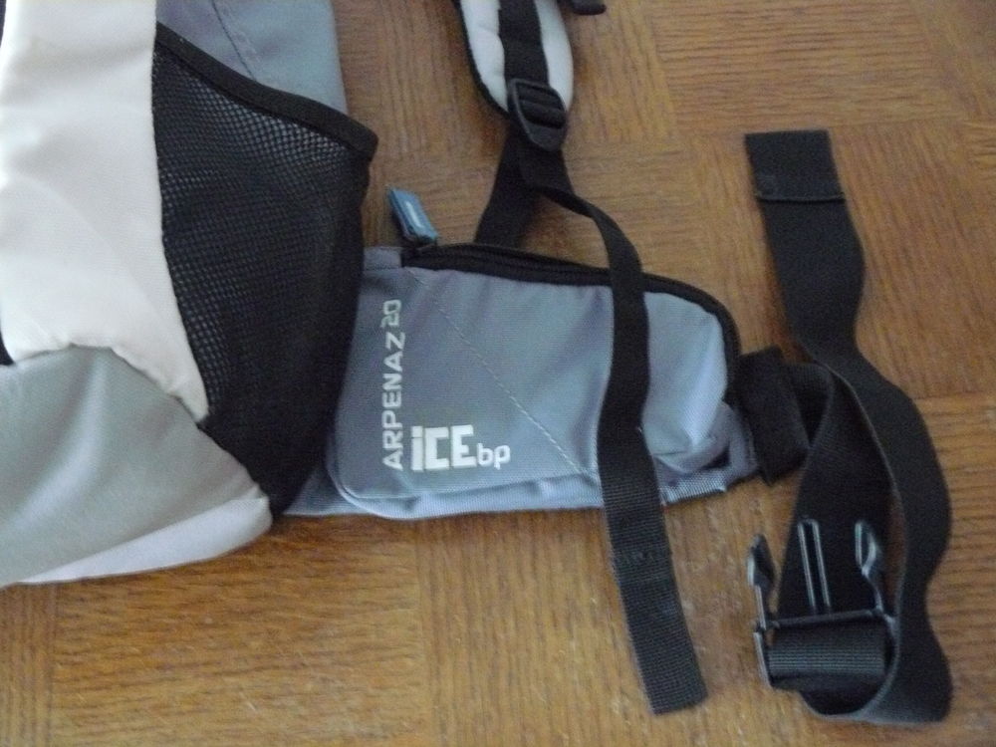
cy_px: 374
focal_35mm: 36
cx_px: 498
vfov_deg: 39.7
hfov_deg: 51.4
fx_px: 1036
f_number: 2.8
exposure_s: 1/8
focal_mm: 6
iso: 800
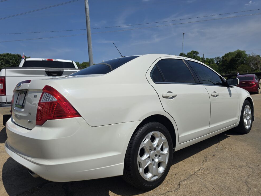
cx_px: 126
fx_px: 181
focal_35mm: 24
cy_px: 97
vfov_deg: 56.8
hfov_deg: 71.6
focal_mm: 6.3
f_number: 1.7
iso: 12
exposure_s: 1/2043
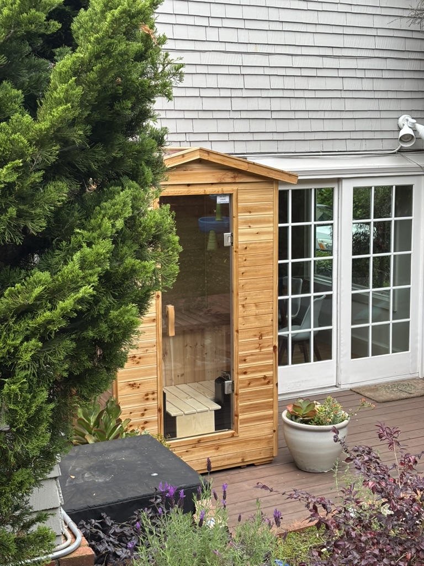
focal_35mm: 52
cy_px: 283
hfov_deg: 28.0
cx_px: 212
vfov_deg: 36.8
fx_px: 849
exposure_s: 1/550
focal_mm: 5.96
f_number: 1.6
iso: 32
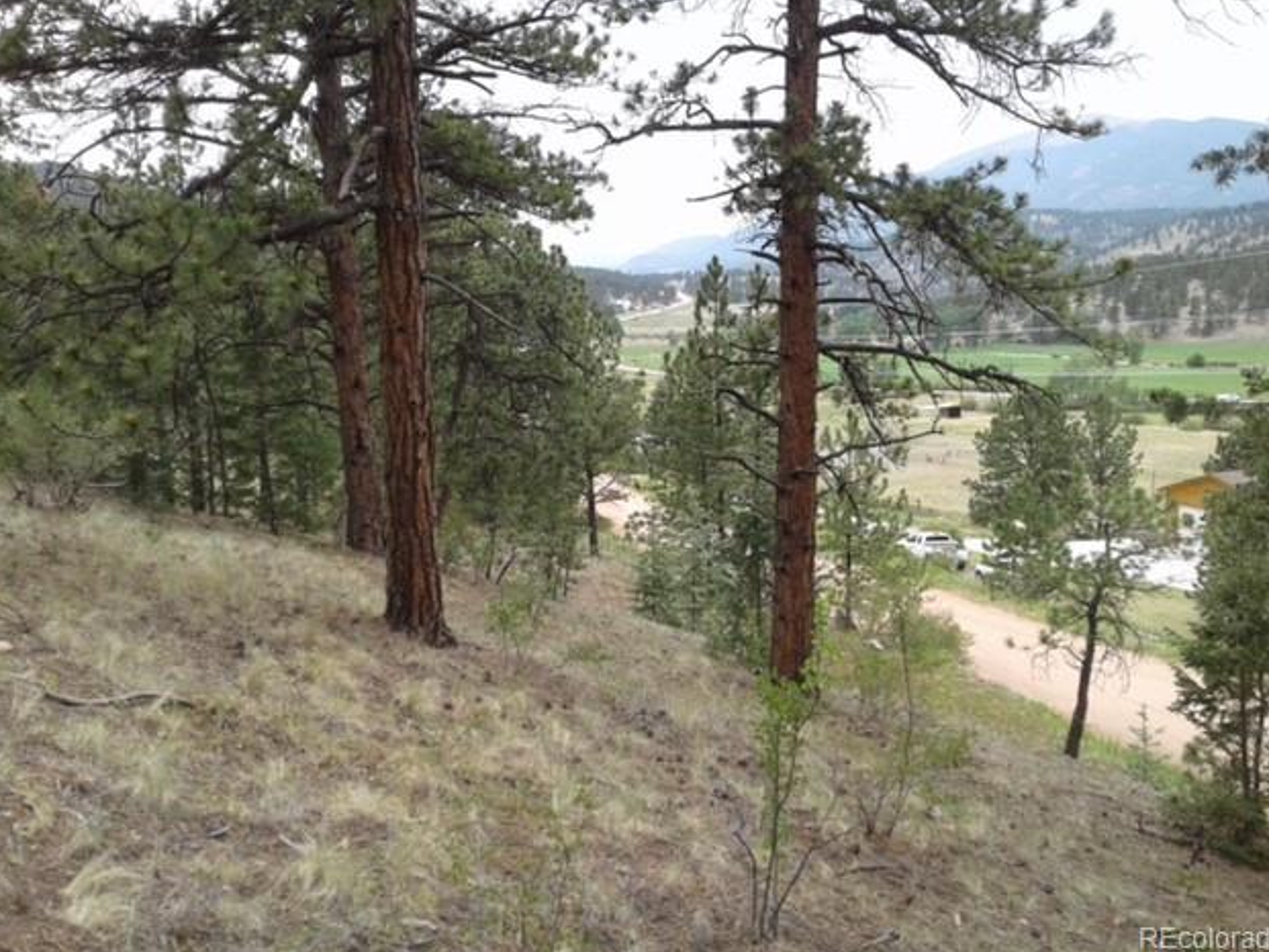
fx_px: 1247
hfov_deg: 53.9
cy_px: 470
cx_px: 648
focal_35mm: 34
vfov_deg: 41.8
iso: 50
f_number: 2.2
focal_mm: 3.3
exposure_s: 1/328
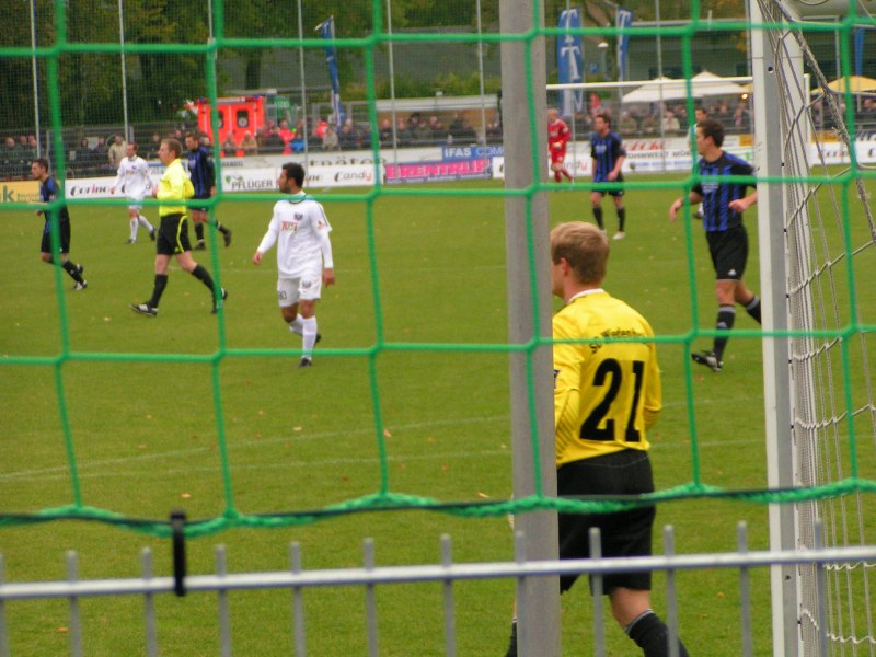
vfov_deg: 9.1
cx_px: 438
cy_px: 328
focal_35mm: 164
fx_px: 4150
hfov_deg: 12.0
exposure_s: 1/200
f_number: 3.5
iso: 200
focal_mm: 25.1
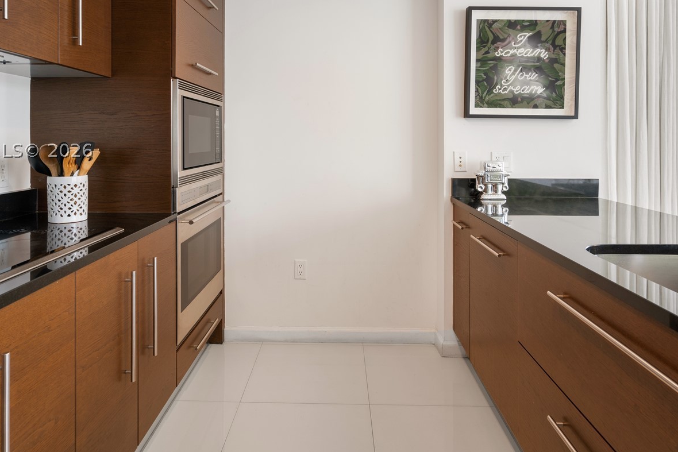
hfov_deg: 76.0
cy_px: 150
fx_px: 433
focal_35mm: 23
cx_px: 318
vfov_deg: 54.0
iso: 400
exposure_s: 1/3
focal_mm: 16
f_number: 8
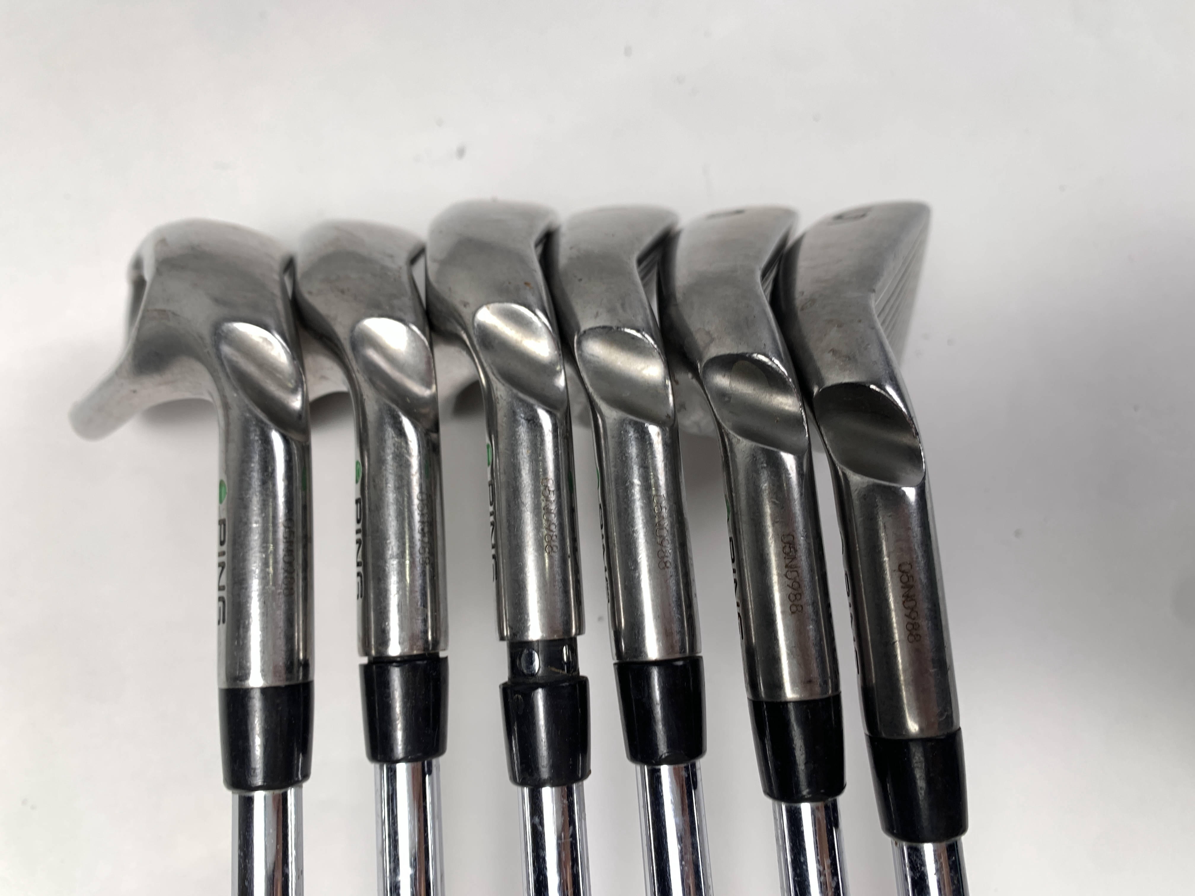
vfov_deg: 53.1
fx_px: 898
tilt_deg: -72.8
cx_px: 598
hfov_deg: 67.3
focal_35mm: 26
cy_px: 448
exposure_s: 1/120
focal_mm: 4.25
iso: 25
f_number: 1.8
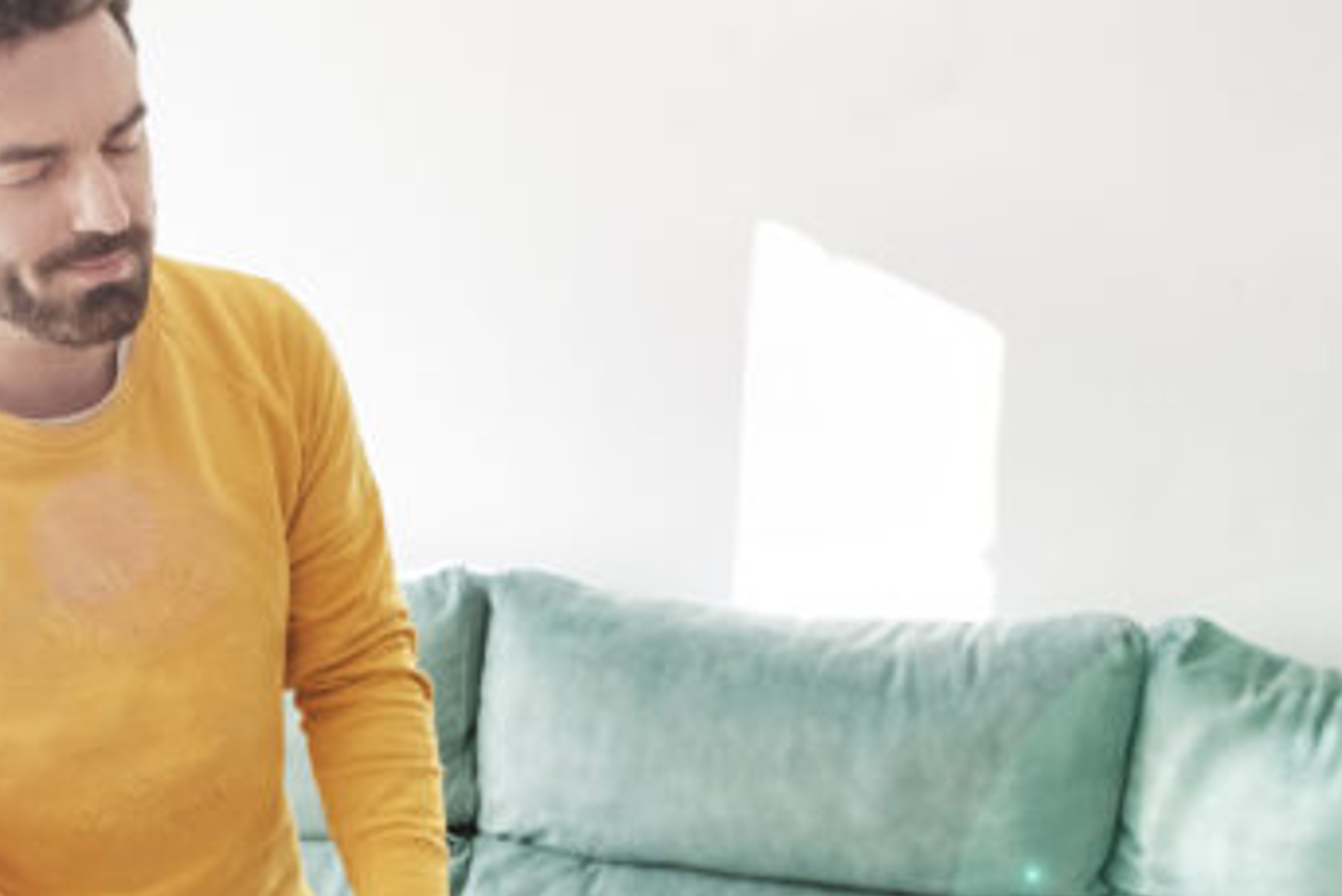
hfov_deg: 34.7
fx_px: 2126
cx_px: 444
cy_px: 663
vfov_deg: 23.6
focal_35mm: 57
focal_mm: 23
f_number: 2.8
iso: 400
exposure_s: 1/180
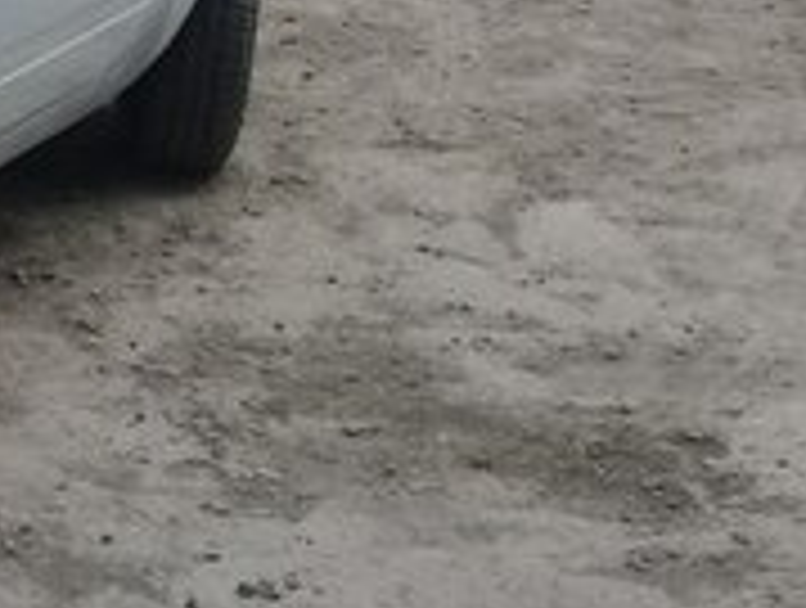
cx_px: -657
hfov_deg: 14.9
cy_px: 209
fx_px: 2660
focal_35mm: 114
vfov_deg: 13.0
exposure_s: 1/1121
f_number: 2.2
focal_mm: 3.3
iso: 50
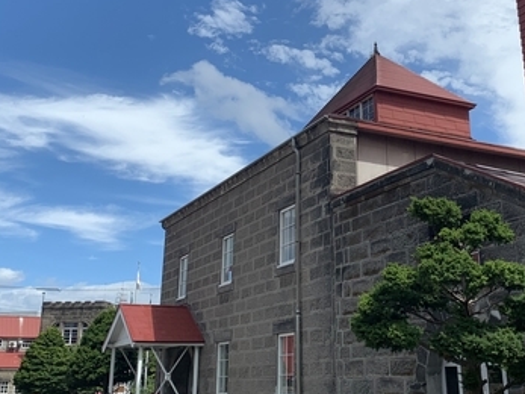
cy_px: 105
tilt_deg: +21.3
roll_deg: -0.8
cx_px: 307
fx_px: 728
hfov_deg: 39.5
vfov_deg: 29.8
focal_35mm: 48
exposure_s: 1/3185
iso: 25
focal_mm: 4.25
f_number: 1.8
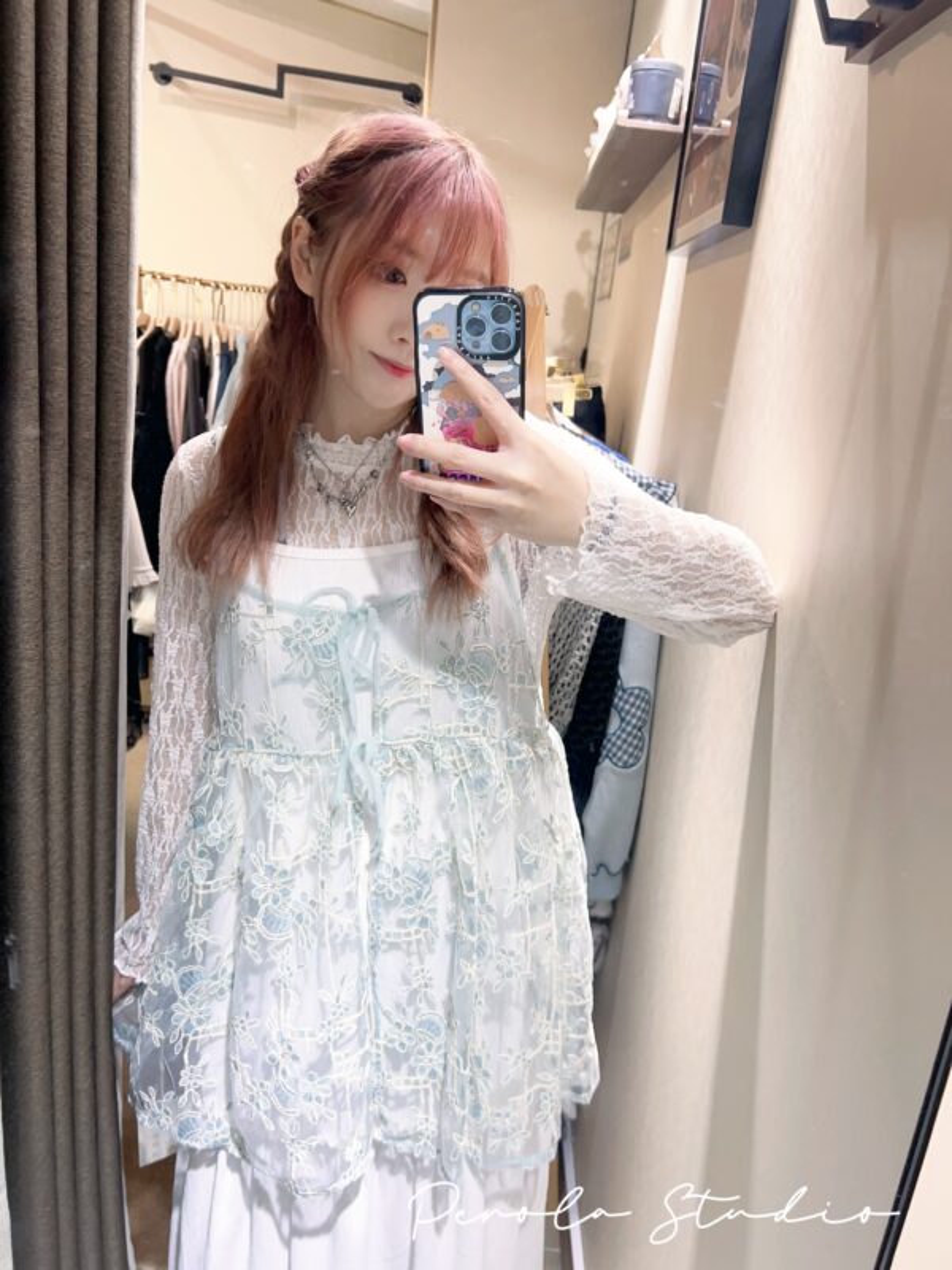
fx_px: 953
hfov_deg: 53.1
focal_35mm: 26
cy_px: 635
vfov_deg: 67.3
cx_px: 476
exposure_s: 1/70
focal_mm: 5.7
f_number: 1.5
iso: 125
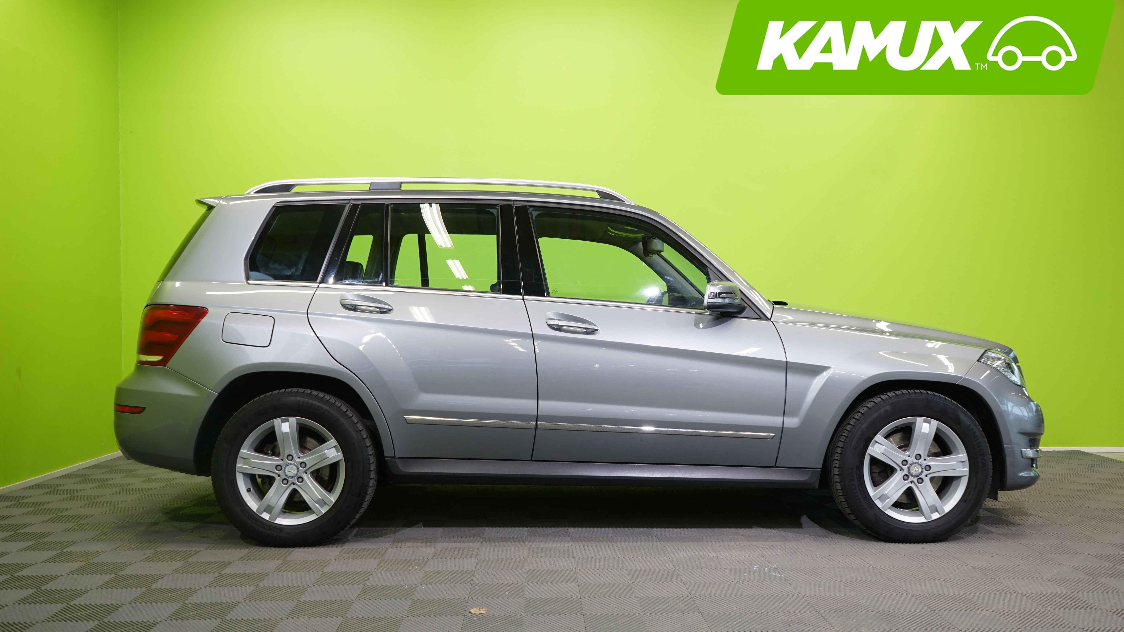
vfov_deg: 36.7
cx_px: 572
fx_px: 954
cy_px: 341
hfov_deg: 61.0
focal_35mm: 32
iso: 500
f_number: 6.3
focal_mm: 30
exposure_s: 1/25
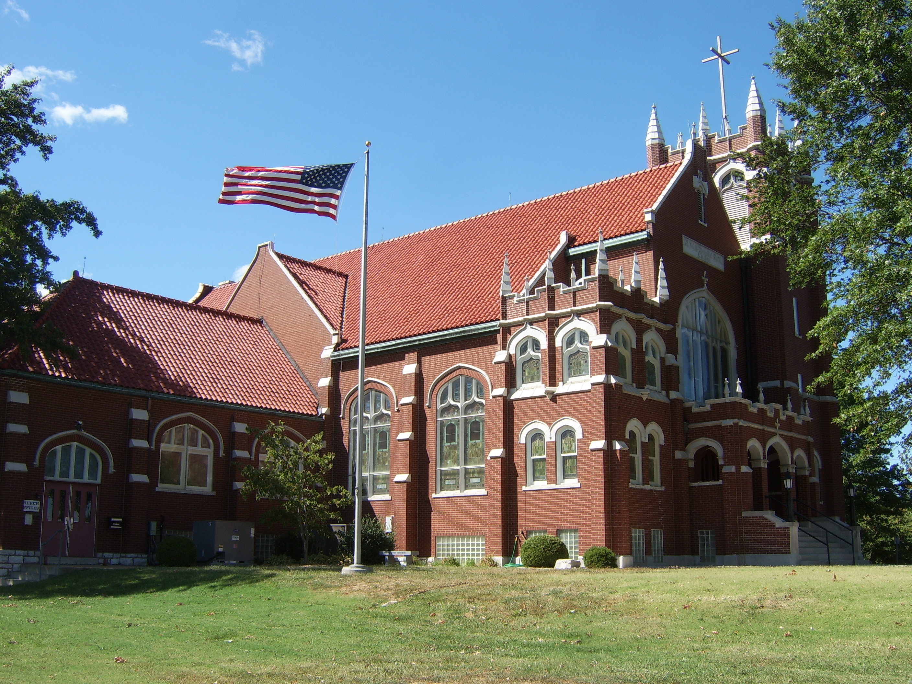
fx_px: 817
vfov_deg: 45.4
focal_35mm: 31
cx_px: 456
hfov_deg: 58.4
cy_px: 342
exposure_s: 1/229
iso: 50
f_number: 5.6
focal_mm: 8.13
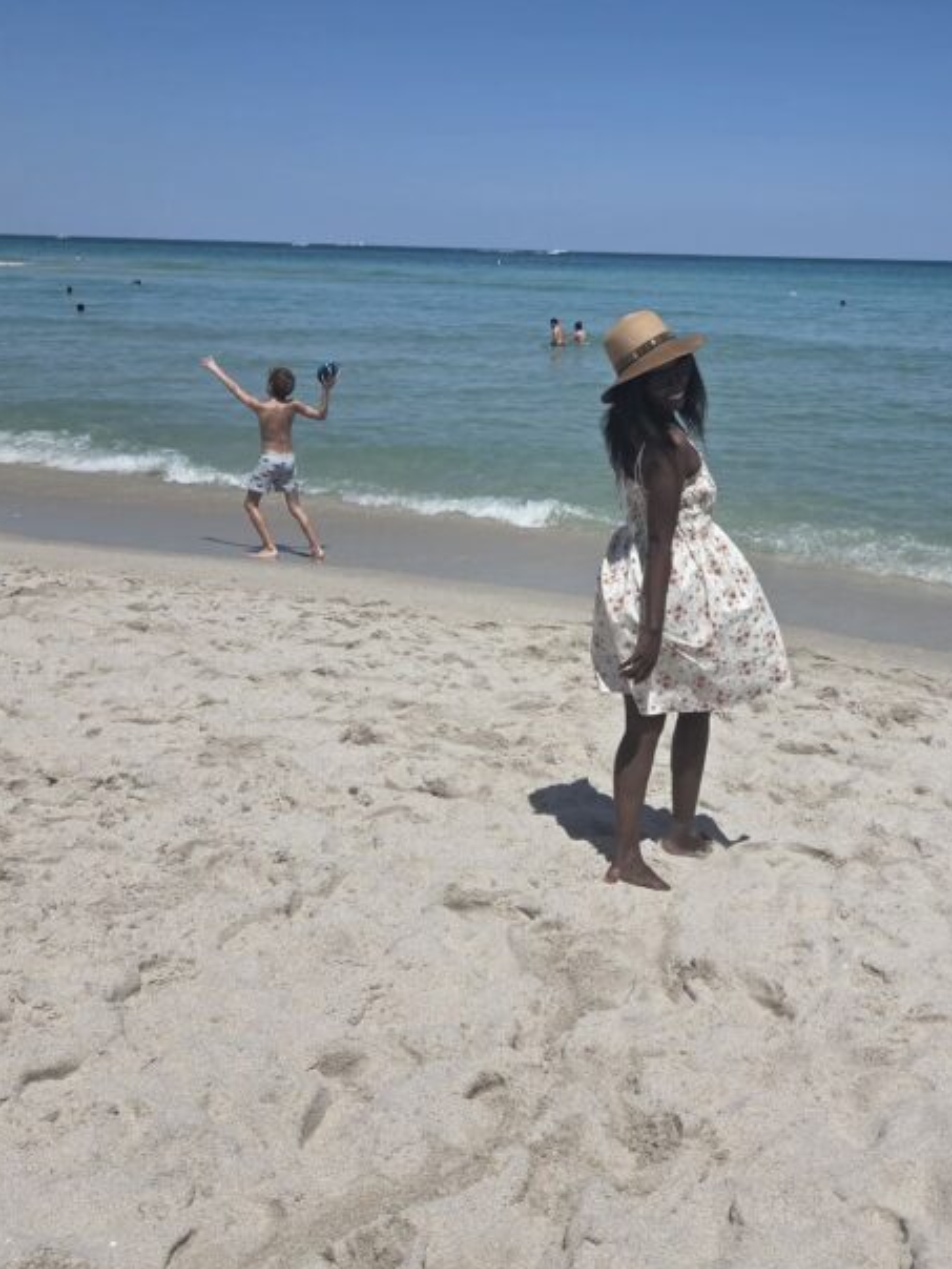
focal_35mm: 39
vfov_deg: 47.1
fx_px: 1430
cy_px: 418
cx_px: 662
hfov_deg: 36.3
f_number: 1.8
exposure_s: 1/7891
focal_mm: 5.4
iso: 50
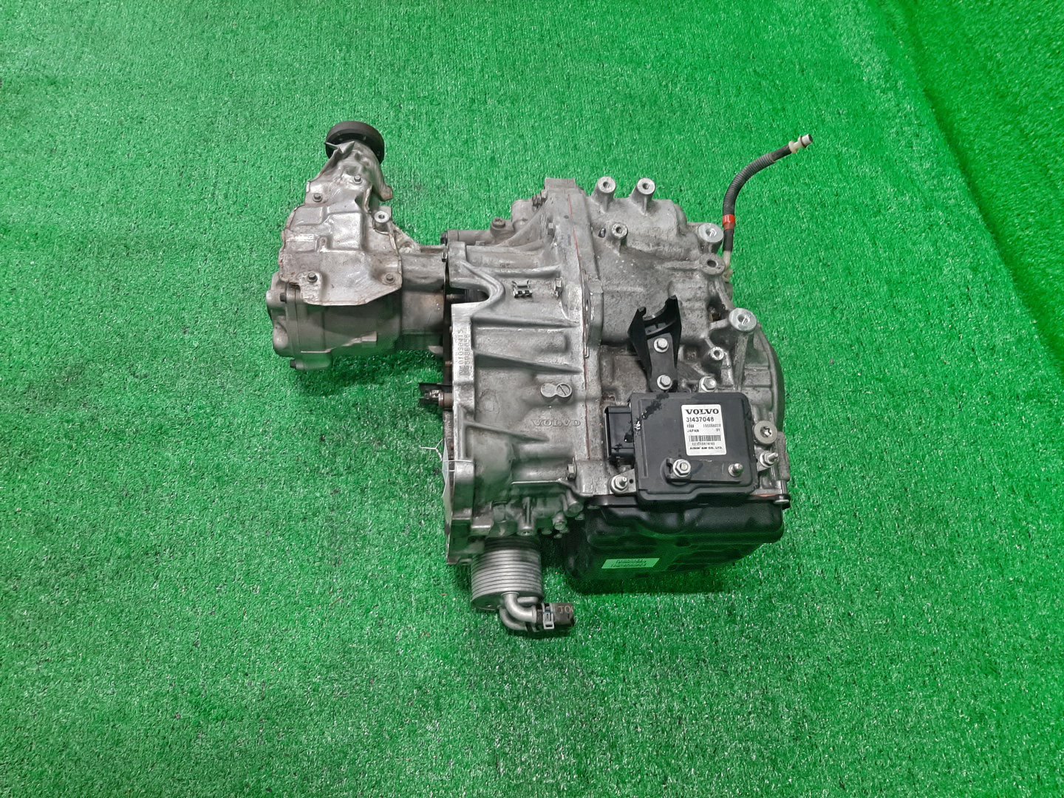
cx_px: 532
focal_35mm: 26
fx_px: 799
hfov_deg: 67.3
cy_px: 399
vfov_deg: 53.1
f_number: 1.7
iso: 97
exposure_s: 1/50
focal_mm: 3.93
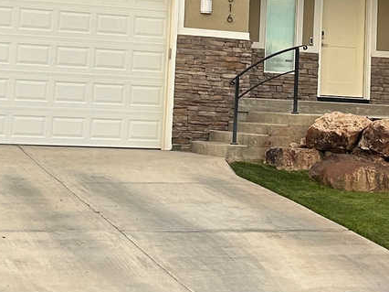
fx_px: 1404
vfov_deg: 11.7
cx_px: 323
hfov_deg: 15.6
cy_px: -24
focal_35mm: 125
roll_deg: -1.8
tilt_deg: +8.2
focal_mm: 5.7
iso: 50
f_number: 1.5
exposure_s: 1/490
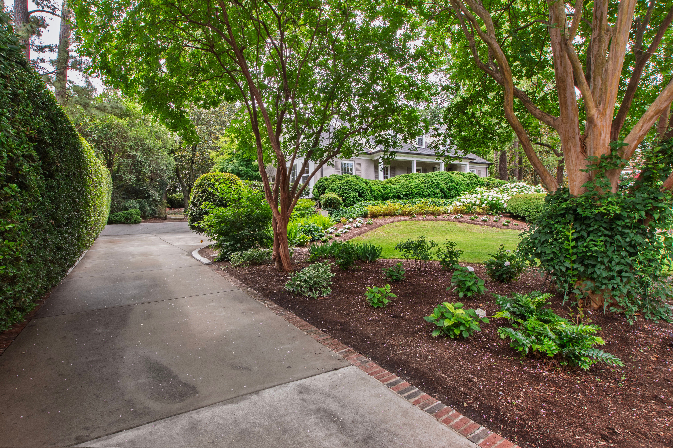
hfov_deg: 100.4
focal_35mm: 15
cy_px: 224
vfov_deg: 77.3
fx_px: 280
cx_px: 336
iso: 500
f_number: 8
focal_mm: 10
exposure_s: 1/100
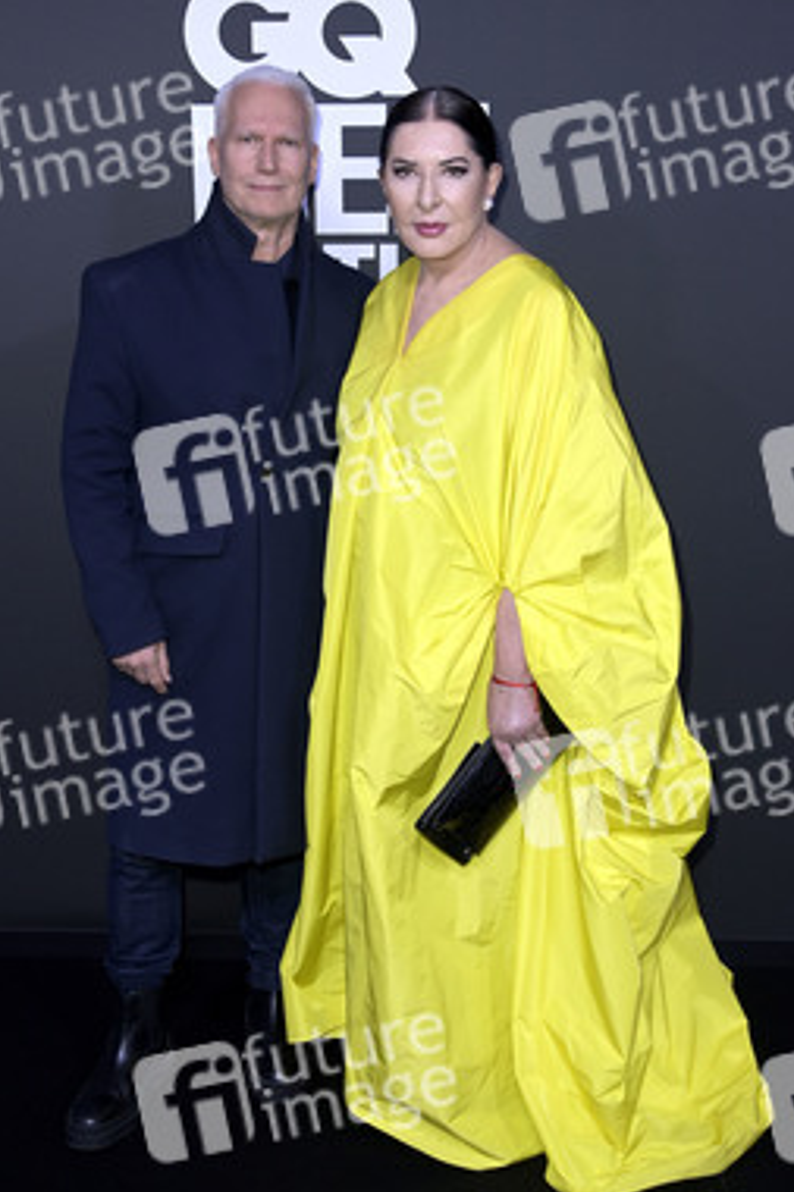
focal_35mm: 40
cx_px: 386
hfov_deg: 33.4
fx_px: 1324
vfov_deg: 48.5
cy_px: 618
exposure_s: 1/250
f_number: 5.6
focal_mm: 38
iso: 1000
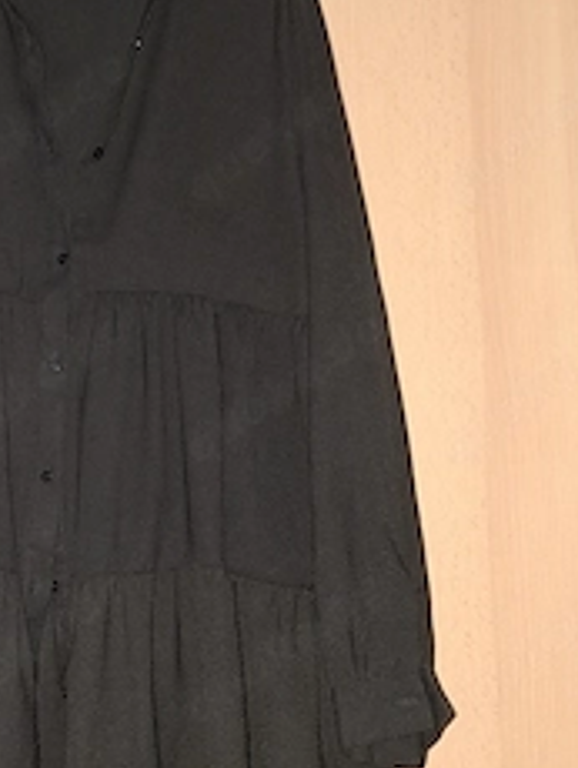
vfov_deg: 46.7
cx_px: 100
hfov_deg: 34.7
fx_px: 889
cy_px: 424
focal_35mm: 40
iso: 320
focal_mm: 5.54
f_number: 1.8
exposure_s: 1/33
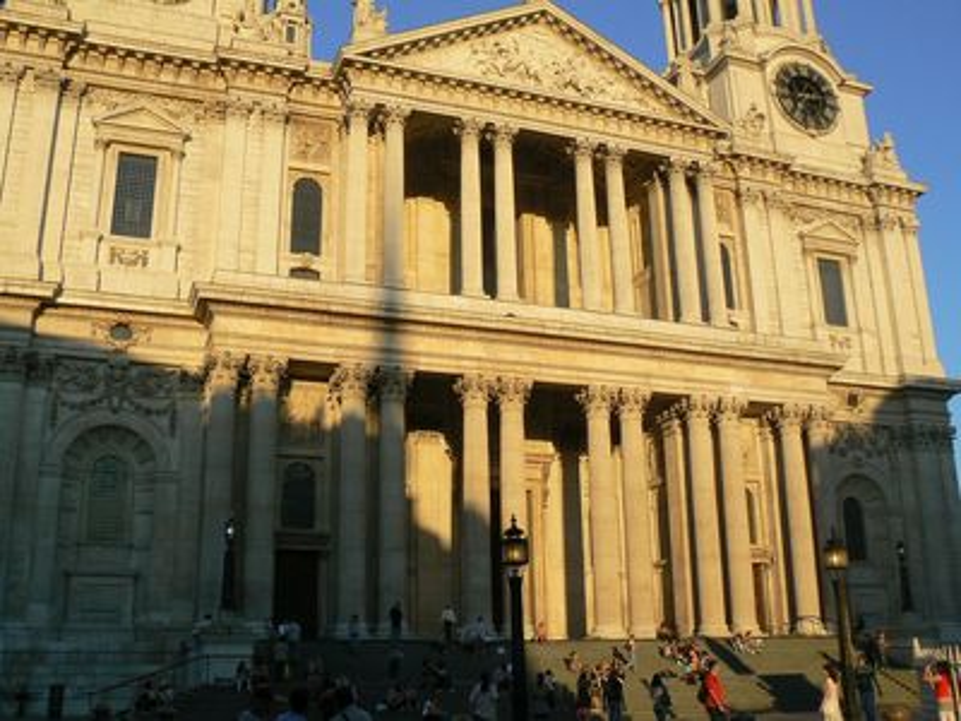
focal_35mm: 36
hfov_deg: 51.4
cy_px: 360
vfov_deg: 39.7
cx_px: 480
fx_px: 999
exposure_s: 1/400
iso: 80
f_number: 5.6
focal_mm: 6
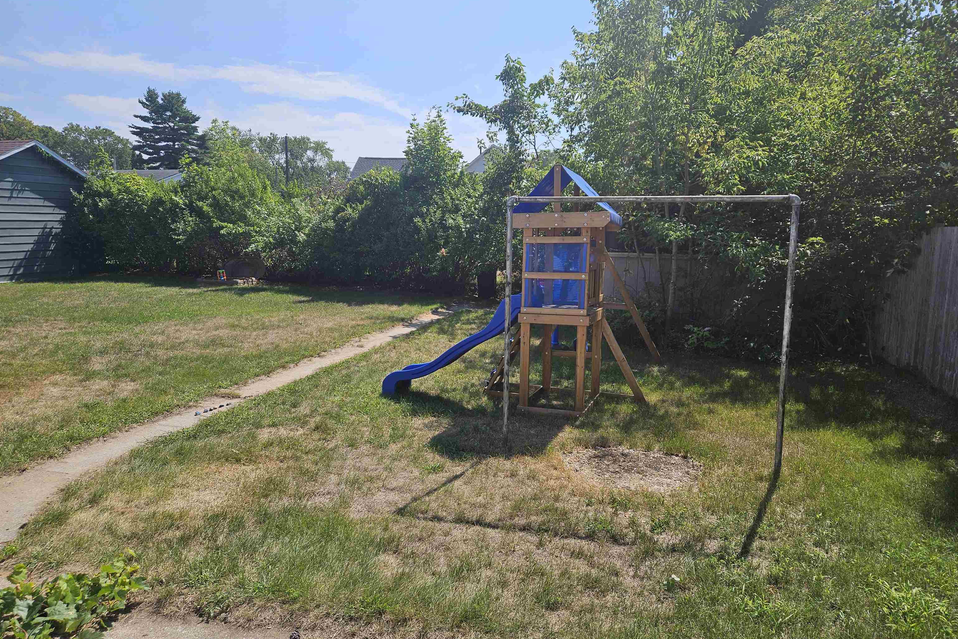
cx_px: 479
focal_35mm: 24
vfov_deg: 53.1
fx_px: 639
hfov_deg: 73.7
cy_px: 307
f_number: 1.8
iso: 25
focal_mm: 5.4
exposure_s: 1/1864
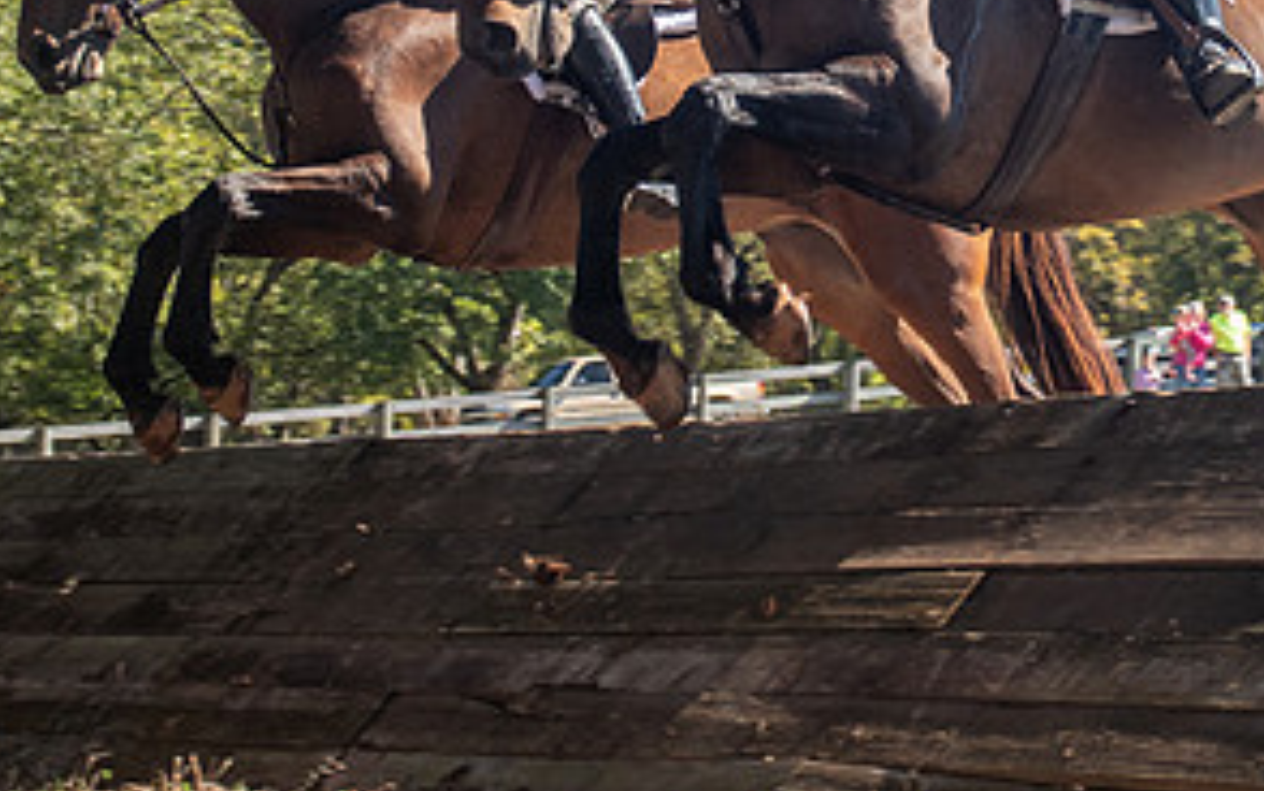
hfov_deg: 17.4
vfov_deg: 10.9
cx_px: 920
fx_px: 4101
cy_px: 6
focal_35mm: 119
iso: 400
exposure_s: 1/320
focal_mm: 32
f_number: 4
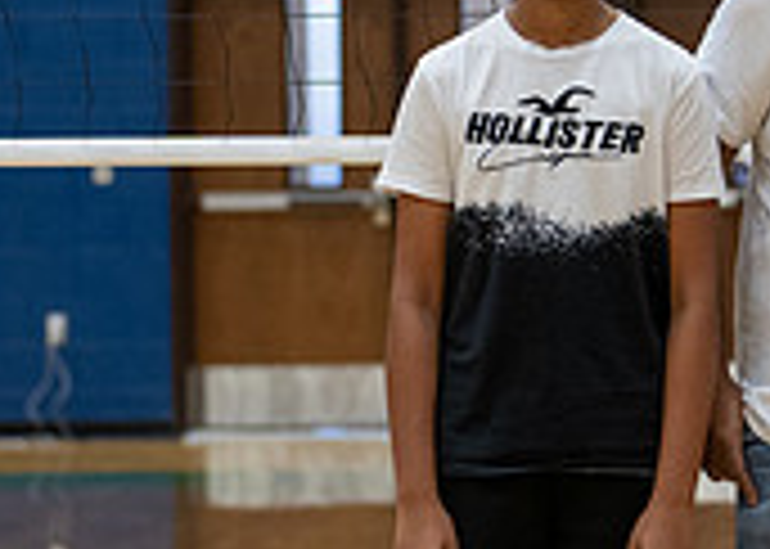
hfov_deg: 7.0
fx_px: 6186
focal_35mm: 283
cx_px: 1114
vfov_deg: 5.1
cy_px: 408
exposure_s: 1/320
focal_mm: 50
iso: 800
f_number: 1.8
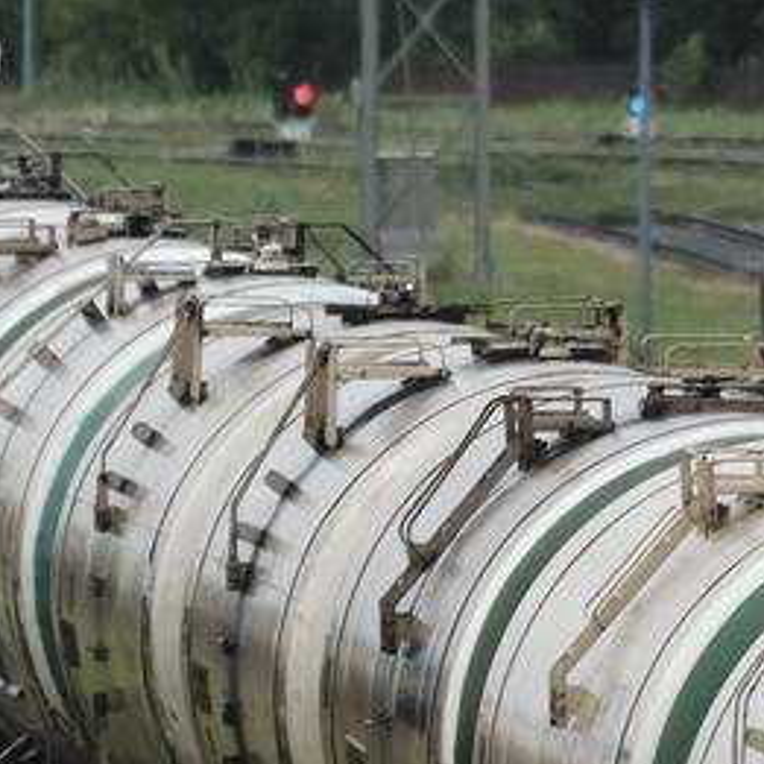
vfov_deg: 1.0
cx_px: 334
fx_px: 44946
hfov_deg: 1.0
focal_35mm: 1800
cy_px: 467
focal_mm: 400
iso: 500
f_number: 5.6
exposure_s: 1/500
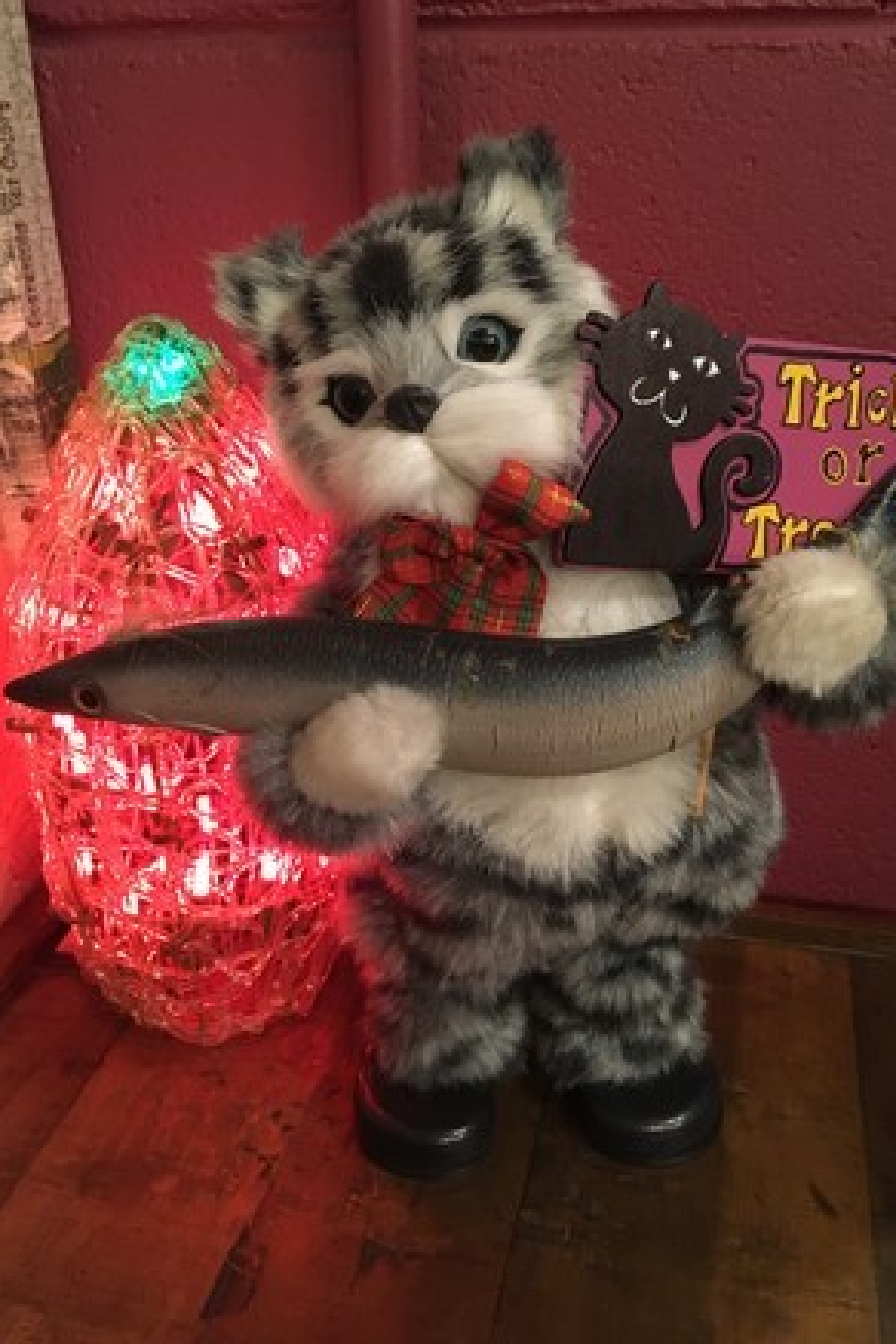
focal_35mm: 31
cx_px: 463
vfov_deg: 60.3
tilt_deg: -26.5
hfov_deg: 42.3
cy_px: 660
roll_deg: +0.9
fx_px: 1157
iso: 200
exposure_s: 1/20
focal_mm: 4.15
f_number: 2.2
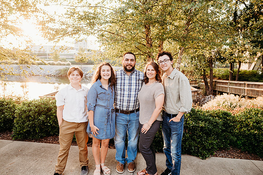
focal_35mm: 24
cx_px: 132
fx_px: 175
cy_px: 88
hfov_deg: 73.7
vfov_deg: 53.2
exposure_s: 1/200
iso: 250
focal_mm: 24
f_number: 3.2
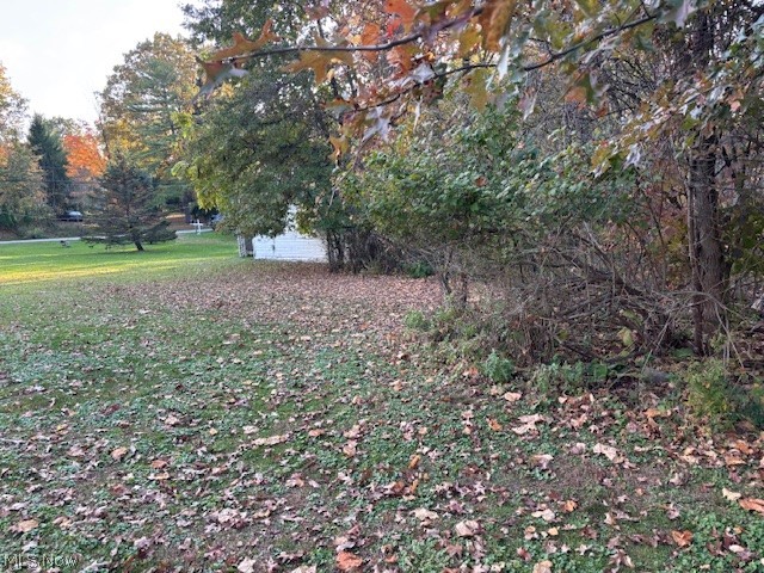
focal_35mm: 26
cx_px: 382
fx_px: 574
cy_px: 286
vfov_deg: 53.1
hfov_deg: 67.3
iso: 40
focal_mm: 5.96
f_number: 1.6
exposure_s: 1/121
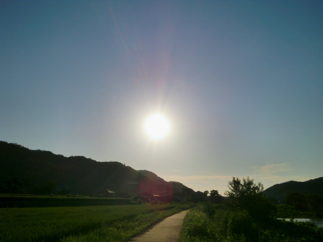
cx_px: 162
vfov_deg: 36.8
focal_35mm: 39
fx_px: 364
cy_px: 121
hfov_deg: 47.9
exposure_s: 1/1250
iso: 64
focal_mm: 6.51
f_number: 9.1
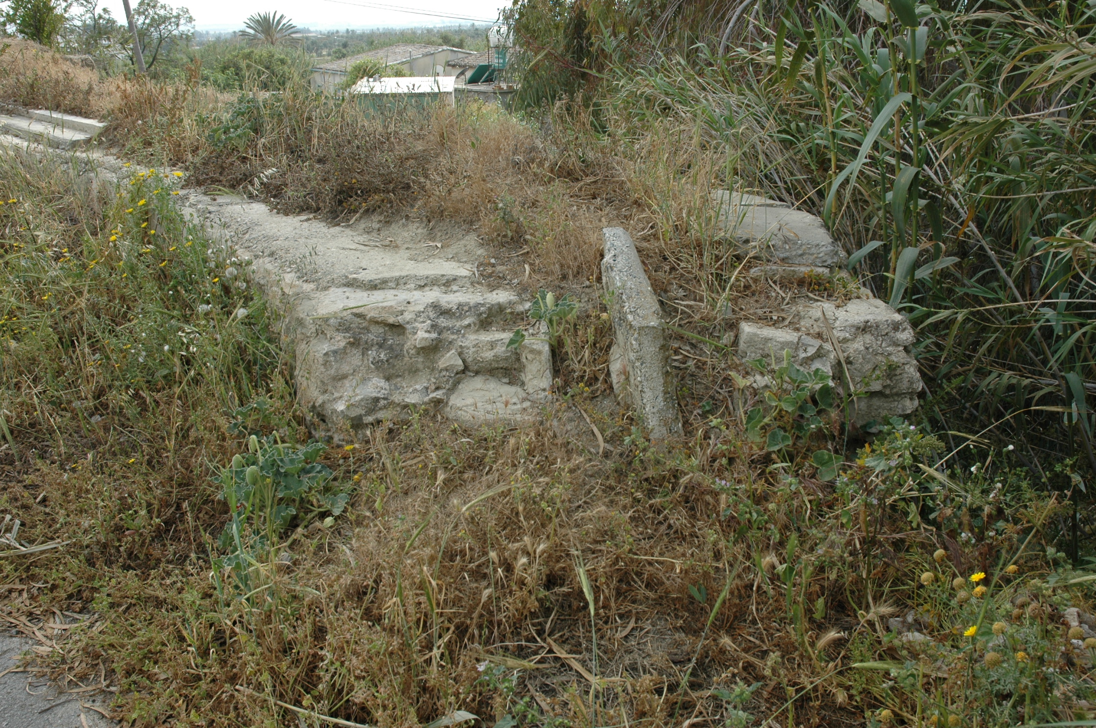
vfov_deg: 39.9
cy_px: 364
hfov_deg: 57.3
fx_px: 1003
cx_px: 548
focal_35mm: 33
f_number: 8
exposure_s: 1/250
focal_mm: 22
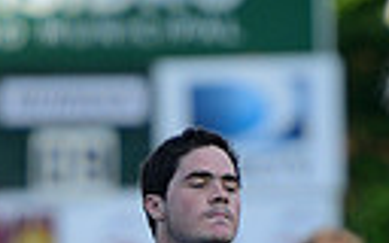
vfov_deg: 1.5
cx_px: 277
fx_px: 9520
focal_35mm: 898
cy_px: 582
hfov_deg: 2.3
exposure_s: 1/800
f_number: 2.8
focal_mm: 195
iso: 250
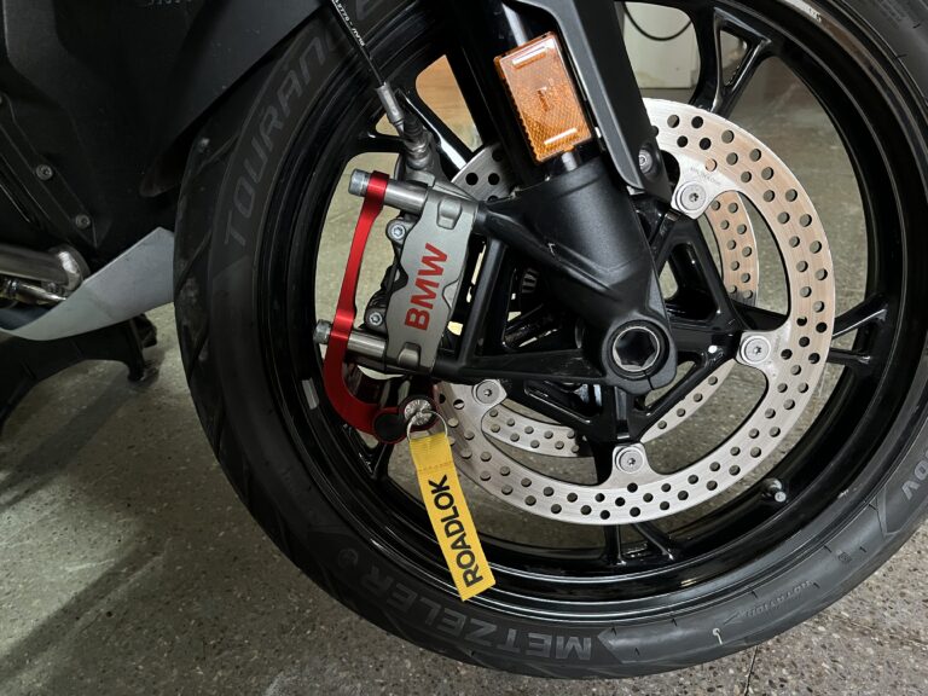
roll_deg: +4.0
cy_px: 348
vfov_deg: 53.1
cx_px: 464
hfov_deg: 67.3
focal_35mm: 26
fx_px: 697
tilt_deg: -28.7
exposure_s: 1/25
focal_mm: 5.1
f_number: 1.6
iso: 500
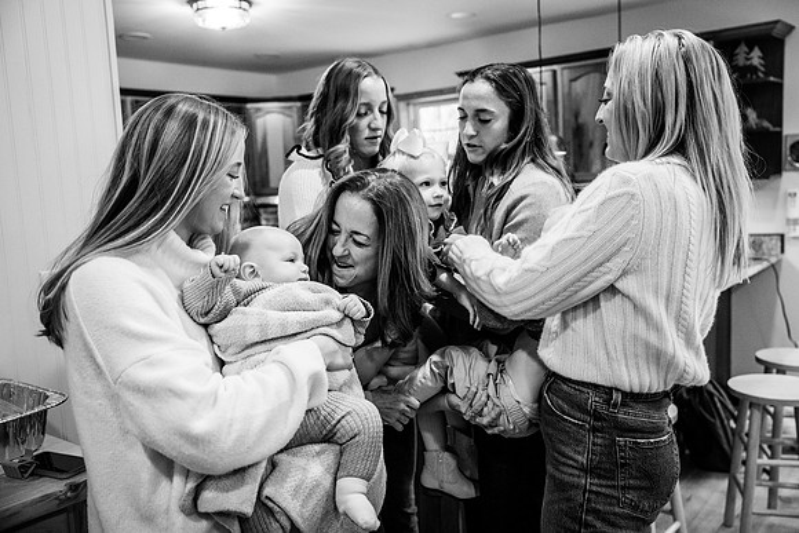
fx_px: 733
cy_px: 266
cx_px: 400
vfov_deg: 40.0
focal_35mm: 33
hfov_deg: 57.2
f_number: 2.8
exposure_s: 1/250
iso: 2000
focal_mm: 33
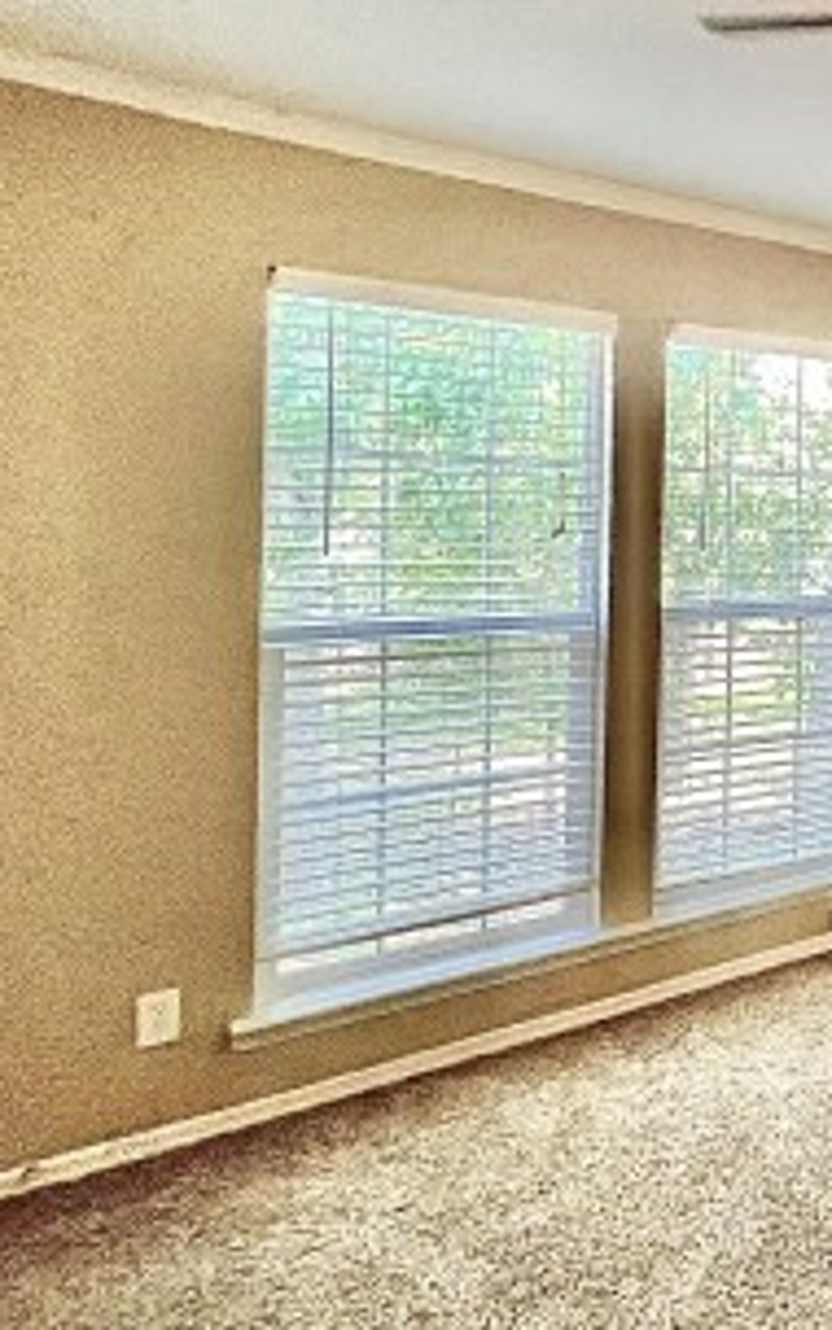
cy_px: 542
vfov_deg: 64.1
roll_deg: -1.5
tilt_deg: -0.9
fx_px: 1052
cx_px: 1178
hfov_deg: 30.0
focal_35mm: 29
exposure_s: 1/60
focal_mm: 1.57
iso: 400
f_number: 1.8
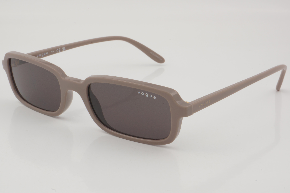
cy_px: 96
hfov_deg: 27.0
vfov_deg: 18.2
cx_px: 145
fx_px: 604
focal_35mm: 75
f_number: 32
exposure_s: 1/3
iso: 100
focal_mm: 50
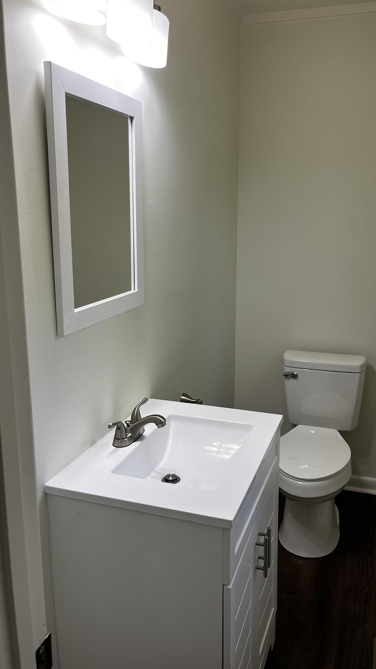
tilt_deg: -12.4
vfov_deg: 66.1
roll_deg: -0.8
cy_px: 331
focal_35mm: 29
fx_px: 514
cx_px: 212
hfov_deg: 40.1
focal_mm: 5.1
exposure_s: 1/120
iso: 40
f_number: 1.6
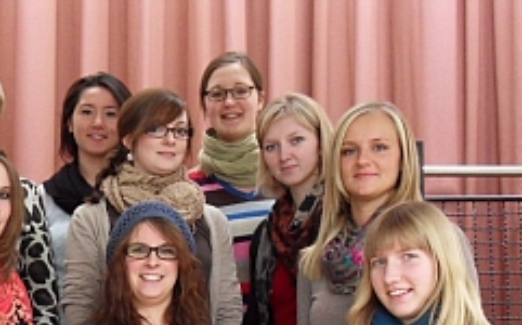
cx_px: 80
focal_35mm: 90
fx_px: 1279
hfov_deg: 22.6
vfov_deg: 14.1
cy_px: 367
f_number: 4.2
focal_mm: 7.9
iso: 400
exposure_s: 1/30
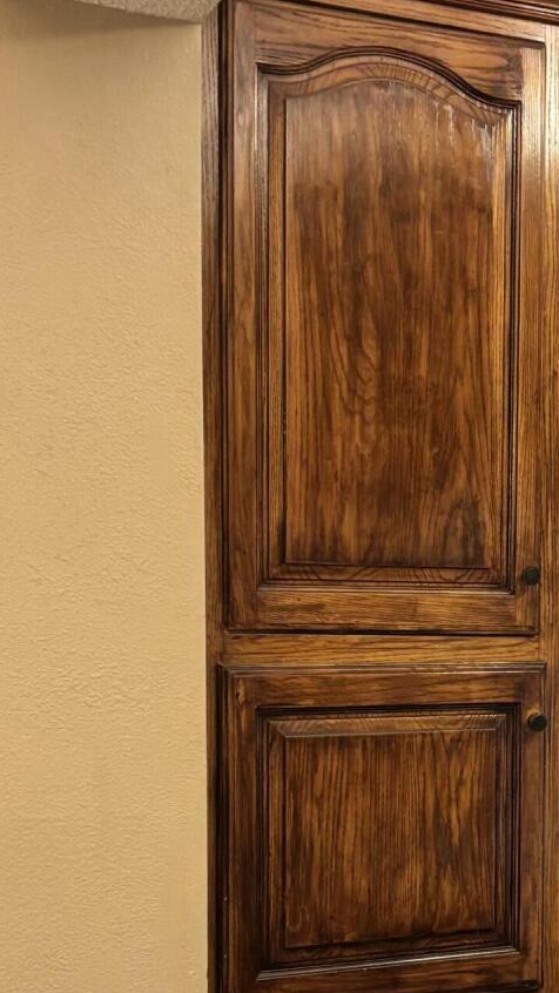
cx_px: 541
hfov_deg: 17.6
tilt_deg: -4.3
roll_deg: -2.1
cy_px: 705
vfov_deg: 31.1
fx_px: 1765
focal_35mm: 67
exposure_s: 1/60
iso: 320
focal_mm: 5.96
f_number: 1.6
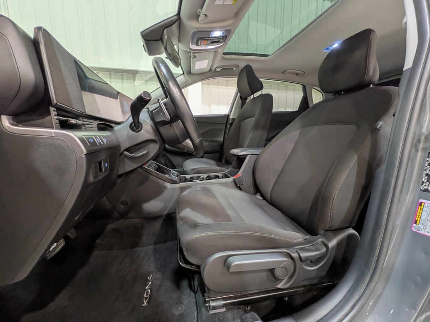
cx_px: 215
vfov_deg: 85.7
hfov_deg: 102.1
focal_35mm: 14
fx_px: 174
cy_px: 161
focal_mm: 1.83
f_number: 2.2
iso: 85
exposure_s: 1/30
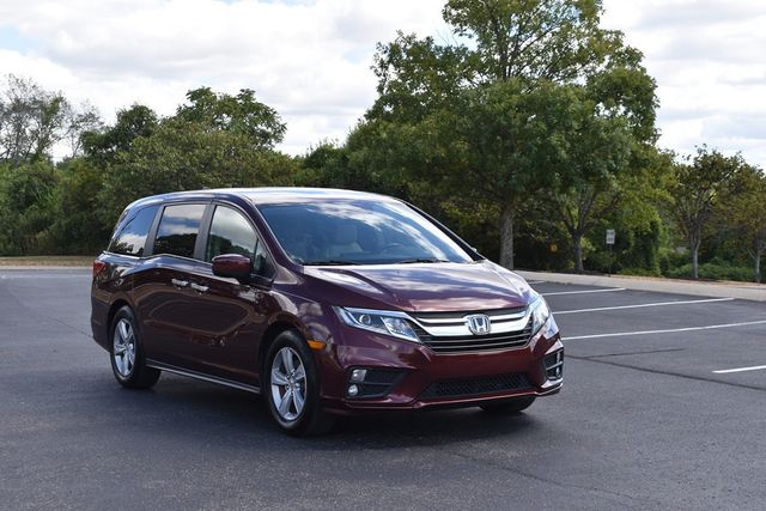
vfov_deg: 22.6
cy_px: 256
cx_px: 383
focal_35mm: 60
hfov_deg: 33.4
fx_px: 1277
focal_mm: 40
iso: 200
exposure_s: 1/250
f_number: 8
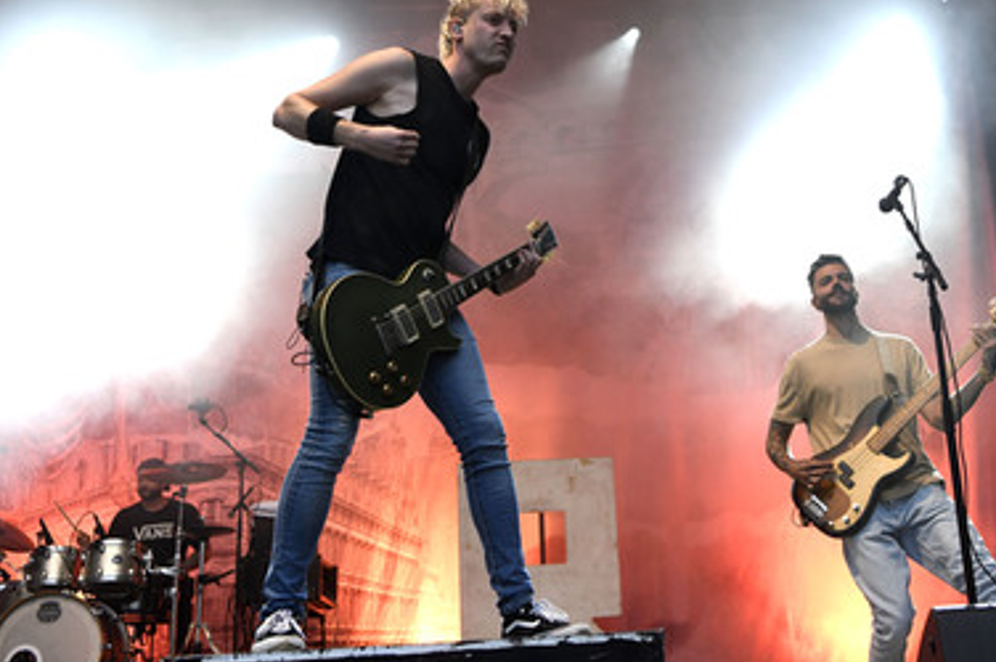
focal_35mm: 42
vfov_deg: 31.8
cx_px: 510
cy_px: 305
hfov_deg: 46.4
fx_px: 1161
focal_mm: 35
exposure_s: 1/320
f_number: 3.5
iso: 1250
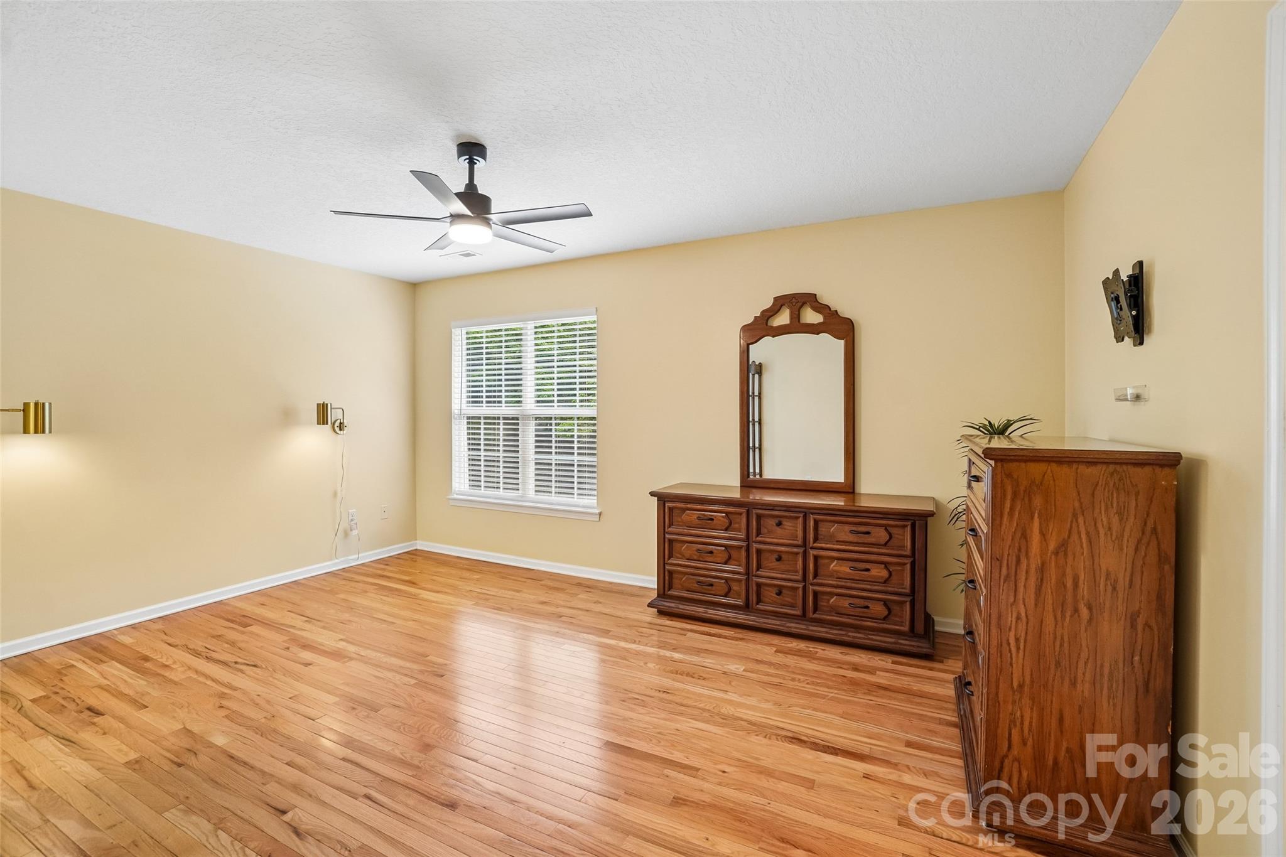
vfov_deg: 77.3
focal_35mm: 15
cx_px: 643
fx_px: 536
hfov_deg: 100.4
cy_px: 428
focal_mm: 10
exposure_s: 1/30
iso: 400
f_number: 8
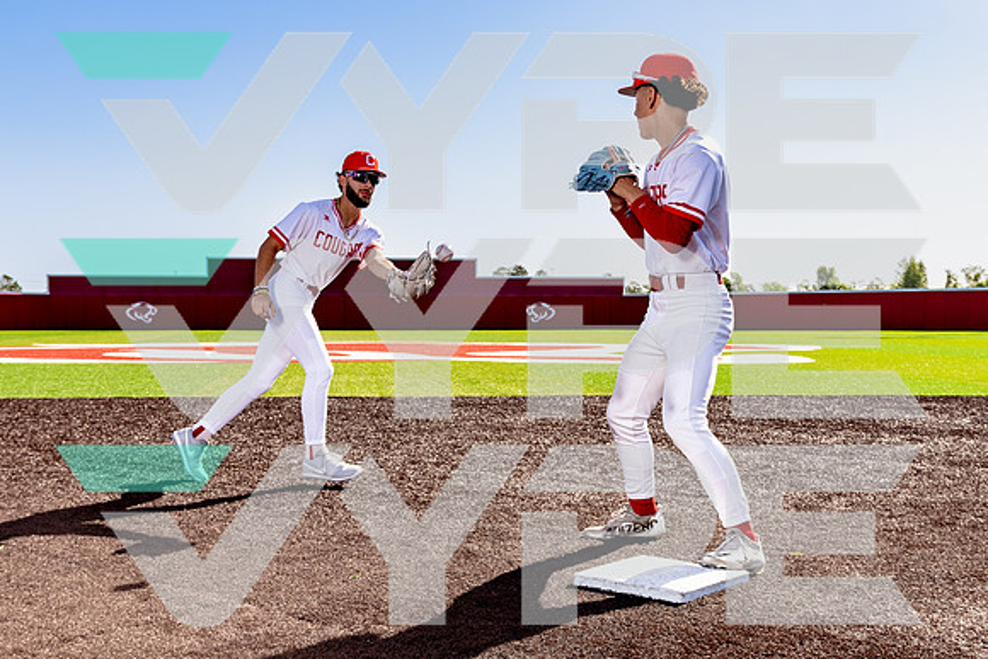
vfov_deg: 32.0
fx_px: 1150
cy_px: 362
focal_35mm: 42
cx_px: 452
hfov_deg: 46.5
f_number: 6.3
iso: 100
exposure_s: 1/250
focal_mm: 32
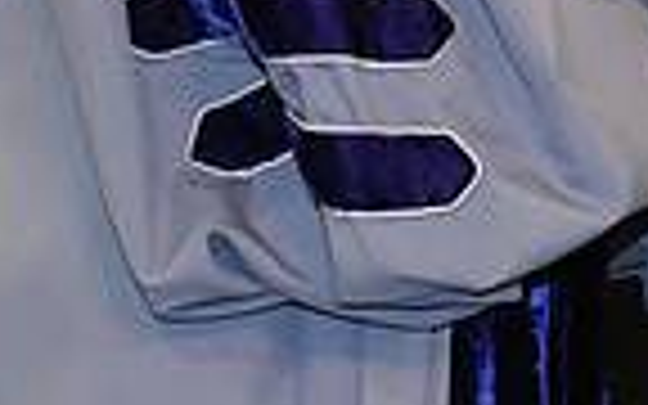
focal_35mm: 222
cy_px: -104
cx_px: 950
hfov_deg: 9.2
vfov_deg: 5.9
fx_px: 3921
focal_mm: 24.9
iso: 1250
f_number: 4
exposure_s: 1/125
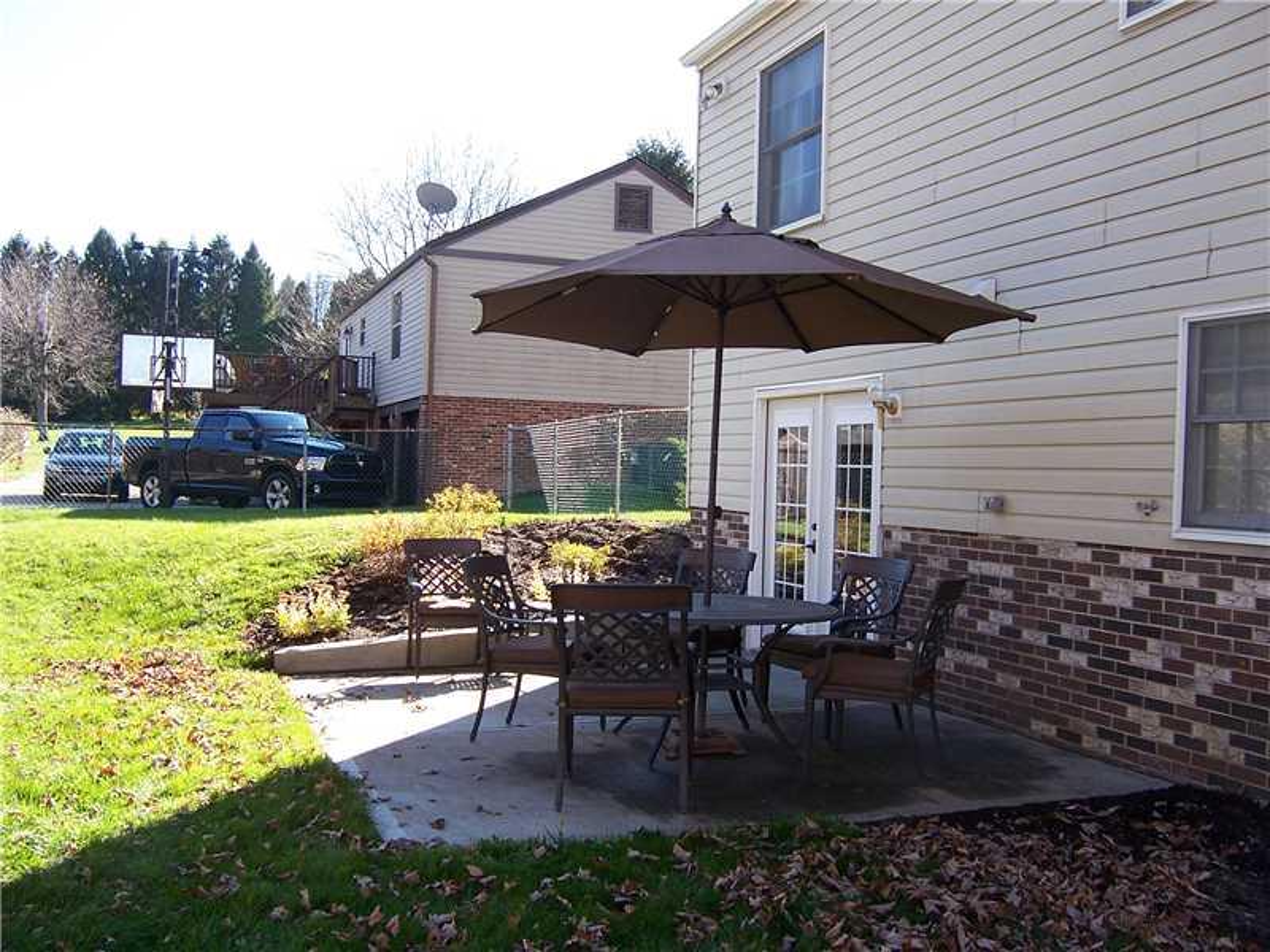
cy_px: 476
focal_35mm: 33
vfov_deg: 42.9
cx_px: 635
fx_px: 1211
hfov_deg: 55.4
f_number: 3.4
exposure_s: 1/180
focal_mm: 5.5
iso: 80
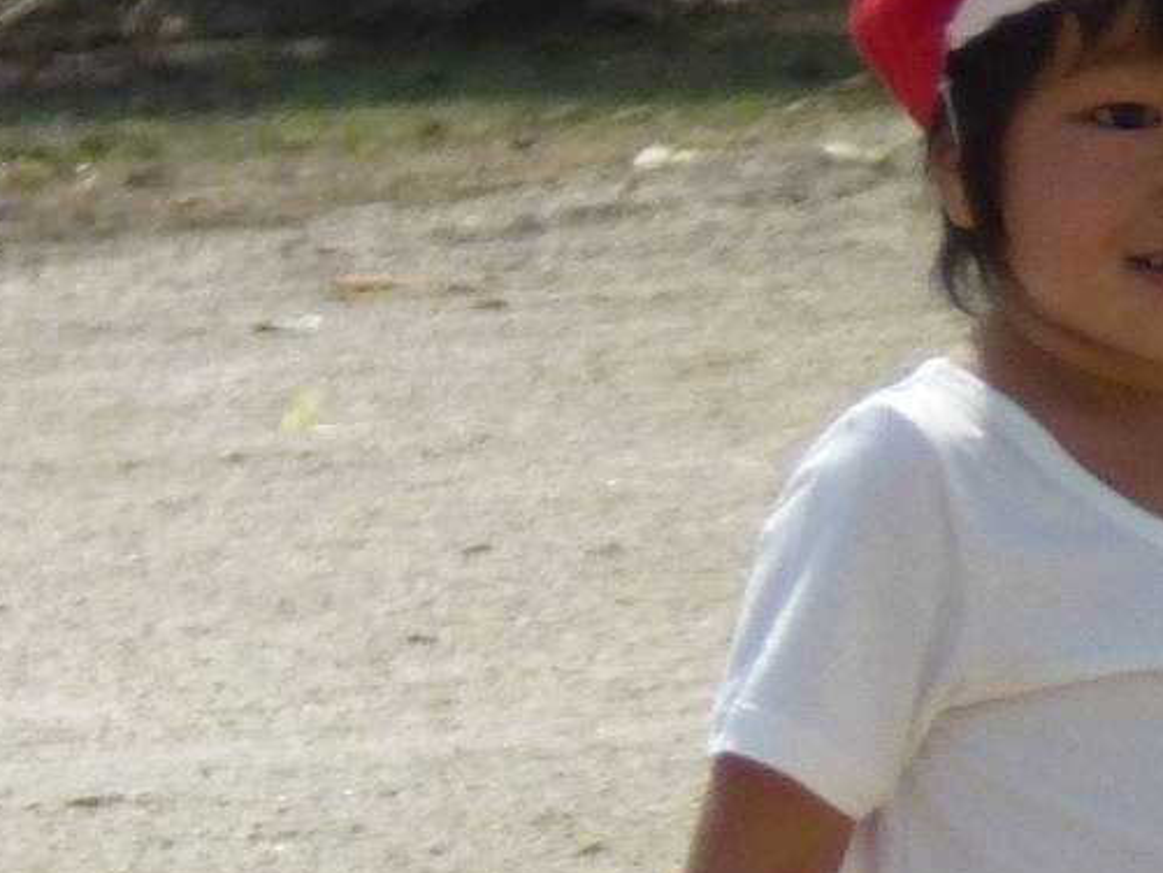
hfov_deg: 1.0
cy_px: 980
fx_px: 65900
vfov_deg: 0.8
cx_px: -1688
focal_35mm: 1961
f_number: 5.9
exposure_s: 1/400
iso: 100
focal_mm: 68.8
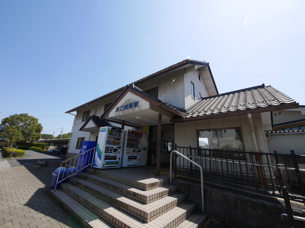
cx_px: 152
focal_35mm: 14
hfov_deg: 102.1
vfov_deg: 85.7
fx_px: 123
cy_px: 114
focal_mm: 7
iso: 200
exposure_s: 1/320
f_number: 8
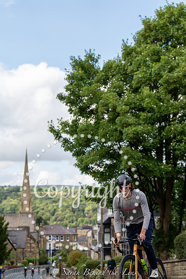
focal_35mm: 70
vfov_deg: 28.8
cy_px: 140
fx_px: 542
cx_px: 93
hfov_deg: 19.5
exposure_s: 1/800
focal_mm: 70
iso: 160
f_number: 3.5
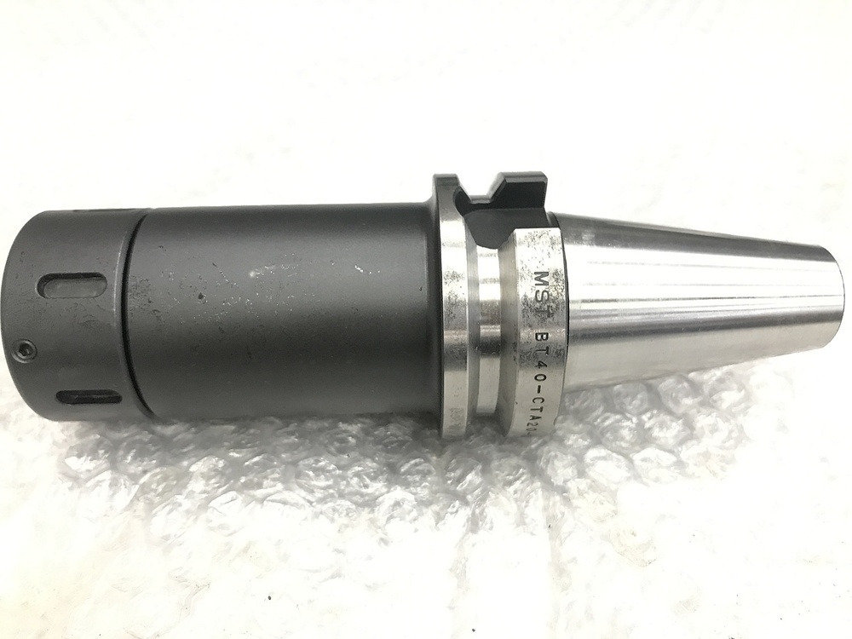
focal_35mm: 28
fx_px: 689
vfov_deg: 49.7
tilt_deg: -45.8
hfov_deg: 63.4
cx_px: 426
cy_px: 320
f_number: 1.8
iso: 40
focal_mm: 3.99
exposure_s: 1/15
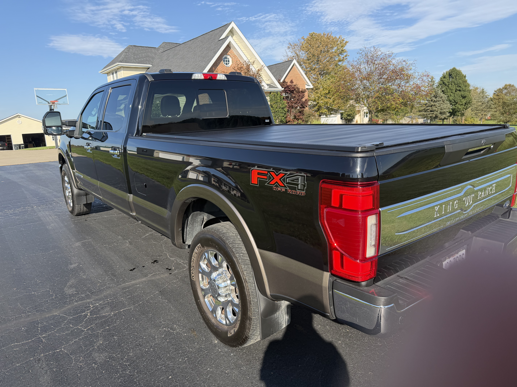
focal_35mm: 24
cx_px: 258
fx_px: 358
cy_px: 194
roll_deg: +4.6
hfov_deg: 71.6
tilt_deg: -8.6
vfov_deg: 56.8
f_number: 1.78
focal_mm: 6.76
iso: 100
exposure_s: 1/2169
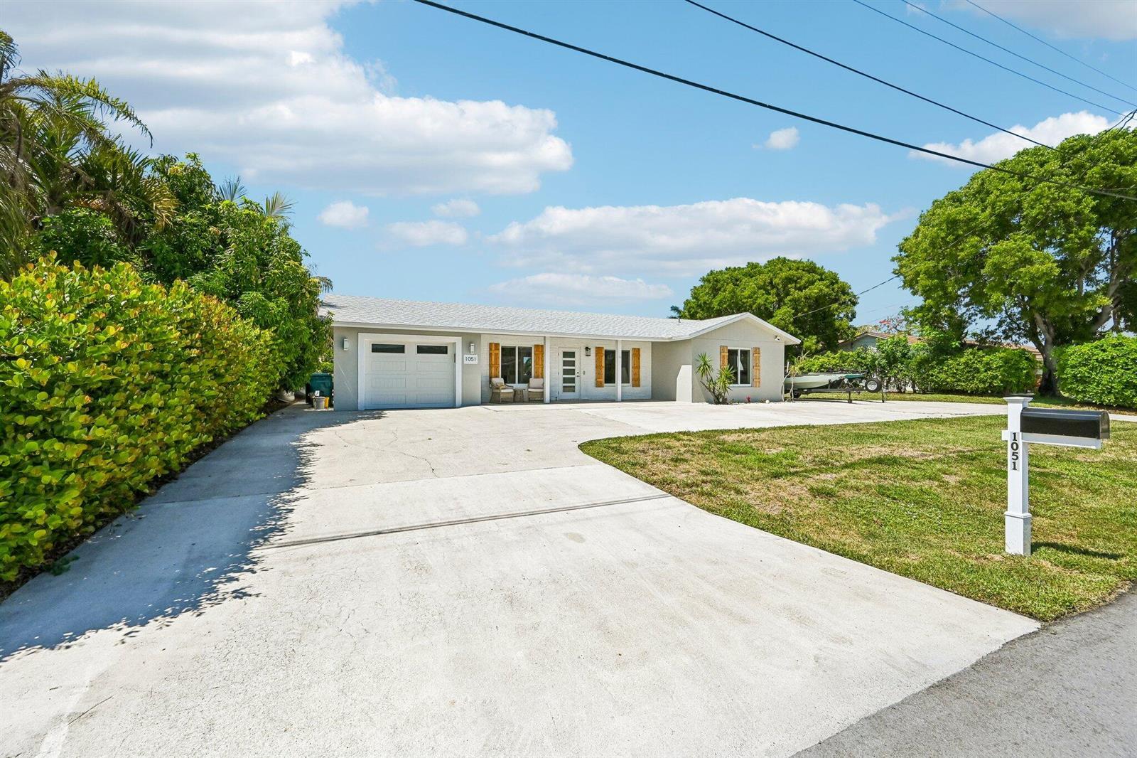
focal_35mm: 14
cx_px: 568
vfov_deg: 81.2
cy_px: 379
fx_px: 442
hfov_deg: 104.3
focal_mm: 14
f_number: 8
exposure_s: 1/6400
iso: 1000
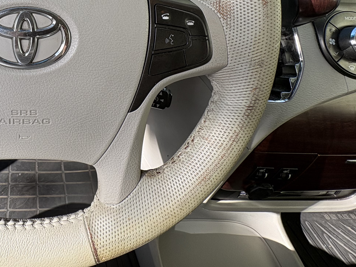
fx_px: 298
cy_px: 0
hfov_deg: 54.0
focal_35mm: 29
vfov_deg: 41.9
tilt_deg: -27.5
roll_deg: -3.4
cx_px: 37
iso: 40
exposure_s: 1/166
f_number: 2.2
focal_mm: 2.22
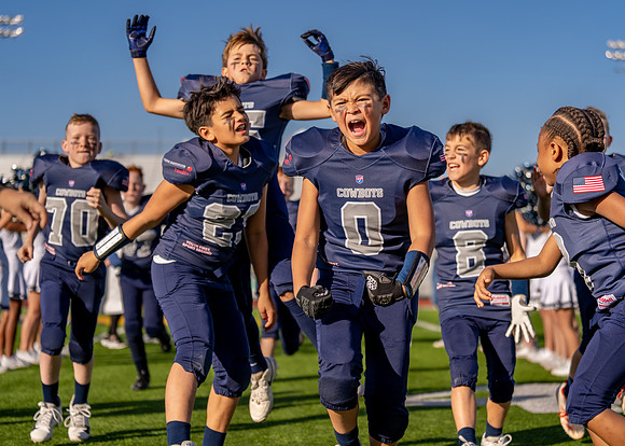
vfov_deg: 19.4
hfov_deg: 27.0
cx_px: 312
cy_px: 223
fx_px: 1302
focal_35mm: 73
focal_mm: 70
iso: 100
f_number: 2.8
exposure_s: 1/2500
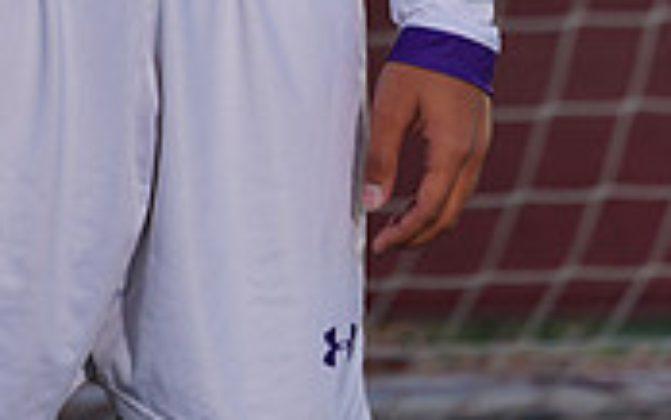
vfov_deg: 1.0
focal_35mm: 1357
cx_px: 37
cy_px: -647
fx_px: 24831
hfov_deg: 1.5
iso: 100
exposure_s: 1/200
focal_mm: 400
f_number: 8
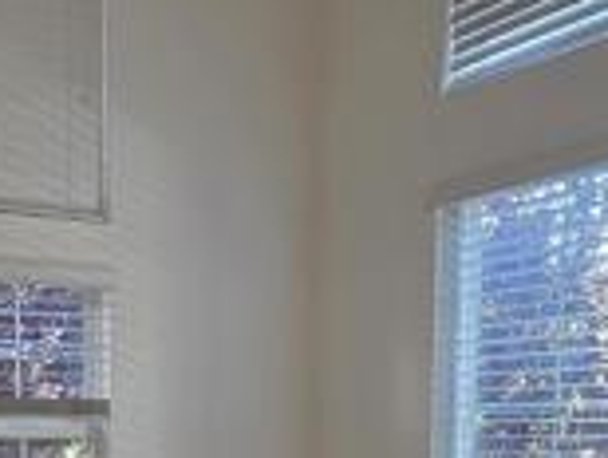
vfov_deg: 24.4
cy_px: 557
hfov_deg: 34.2
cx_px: 103
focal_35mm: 54
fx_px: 950
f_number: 2.2
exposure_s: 1/120
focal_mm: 2.2
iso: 160
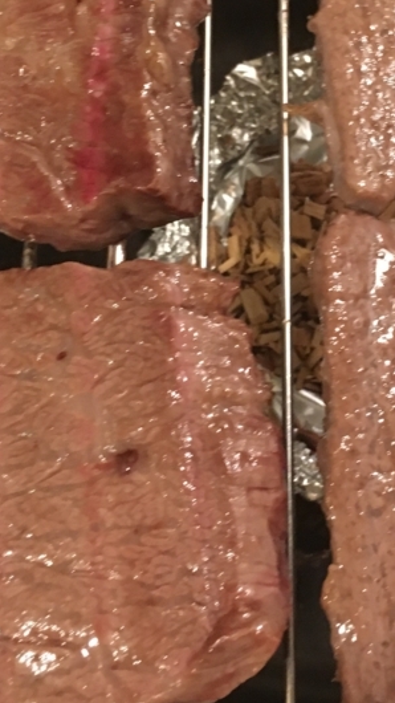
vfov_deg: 34.3
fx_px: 1136
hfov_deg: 19.1
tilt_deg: -68.3
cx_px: 400
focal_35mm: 61
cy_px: 284
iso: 200
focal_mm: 4.15
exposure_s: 1/20
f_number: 2.2
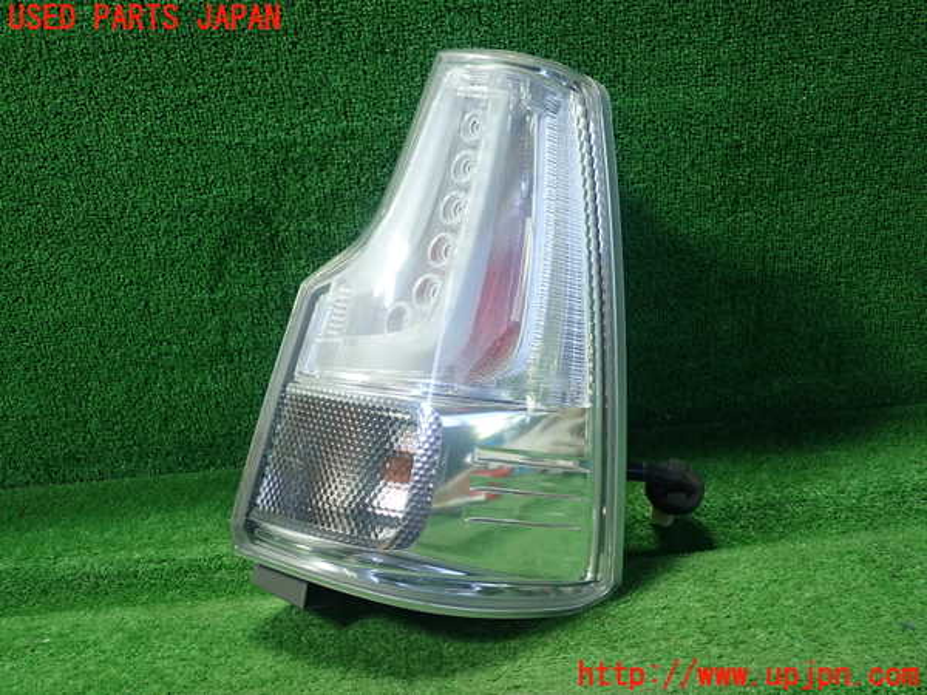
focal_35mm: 30
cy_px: 348
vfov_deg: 46.8
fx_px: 803
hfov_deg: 60.0
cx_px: 464
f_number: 2.3
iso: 320
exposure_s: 1/125
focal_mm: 5.5
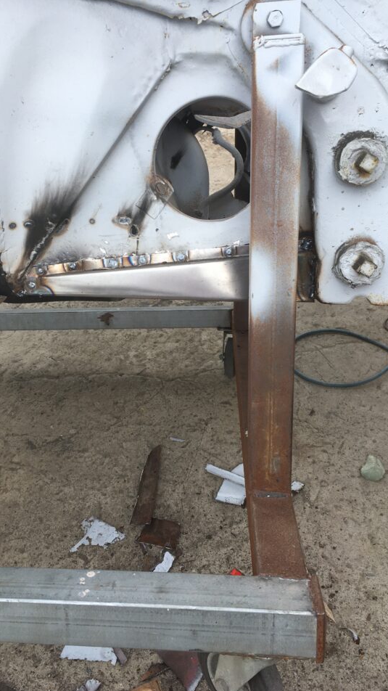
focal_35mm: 34
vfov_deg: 58.0
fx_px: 622
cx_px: 149
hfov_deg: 34.5
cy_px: 335
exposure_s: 1/499
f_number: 2.2
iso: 25
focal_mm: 4.15
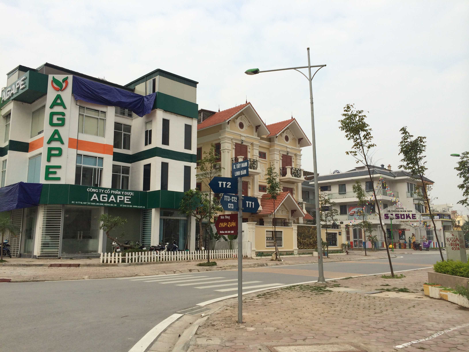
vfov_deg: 46.8
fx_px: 406
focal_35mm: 30
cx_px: 234
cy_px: 176
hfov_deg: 60.0
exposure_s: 1/1520
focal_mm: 4.12
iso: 32
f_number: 2.2
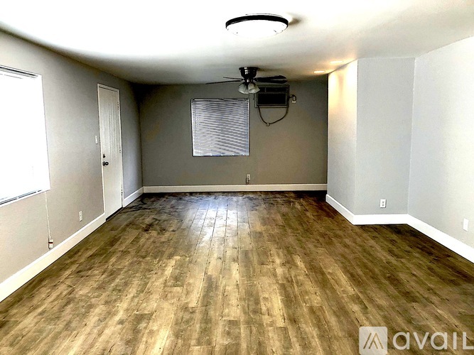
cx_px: 237
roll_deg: -0.1
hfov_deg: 63.5
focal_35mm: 28
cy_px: 178
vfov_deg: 49.7
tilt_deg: -7.7
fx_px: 383
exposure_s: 1/30
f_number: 1.8
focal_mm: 3.99
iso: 25
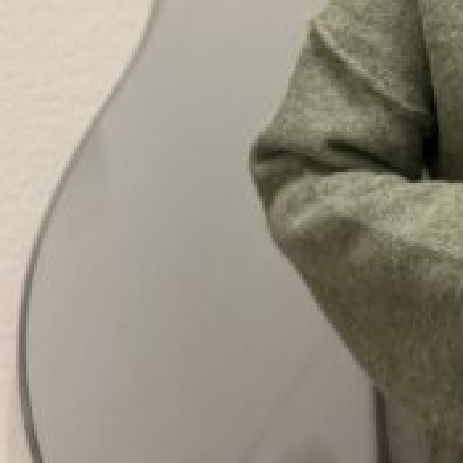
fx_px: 1226
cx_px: 482
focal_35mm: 81
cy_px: -22
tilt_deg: -15.6
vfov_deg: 20.6
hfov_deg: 20.6
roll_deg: +1.4
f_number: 1.78
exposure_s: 1/59
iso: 1000
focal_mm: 6.86
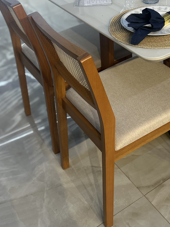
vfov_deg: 38.7
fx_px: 321
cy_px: 89
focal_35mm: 49
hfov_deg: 28.5
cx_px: 155
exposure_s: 1/120
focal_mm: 6.86
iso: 160
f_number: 1.78
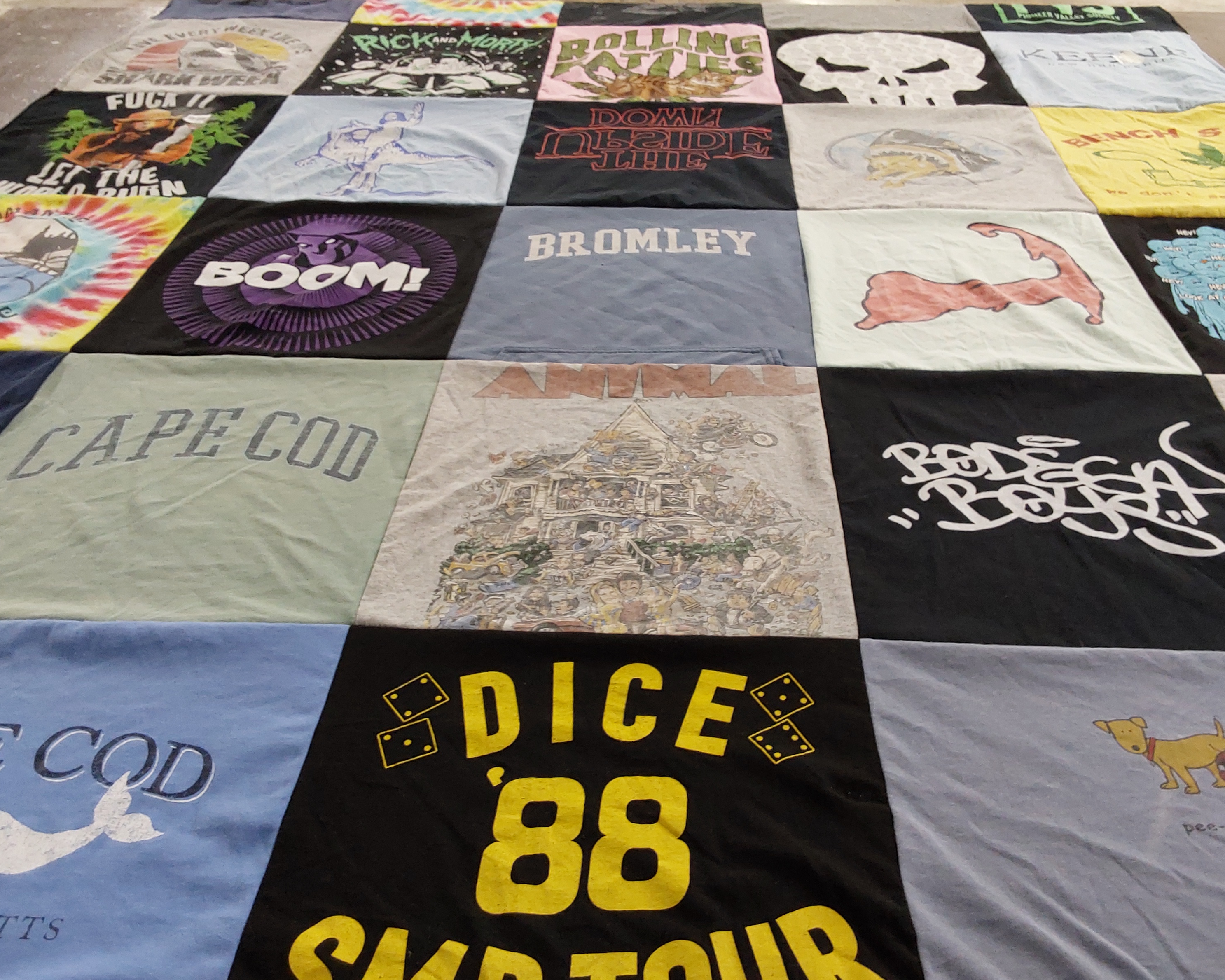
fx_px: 1088
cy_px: 490
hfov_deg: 58.7
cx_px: 654
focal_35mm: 30
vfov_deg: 48.5
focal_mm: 2.91
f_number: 1.9
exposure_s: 1/60
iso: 125
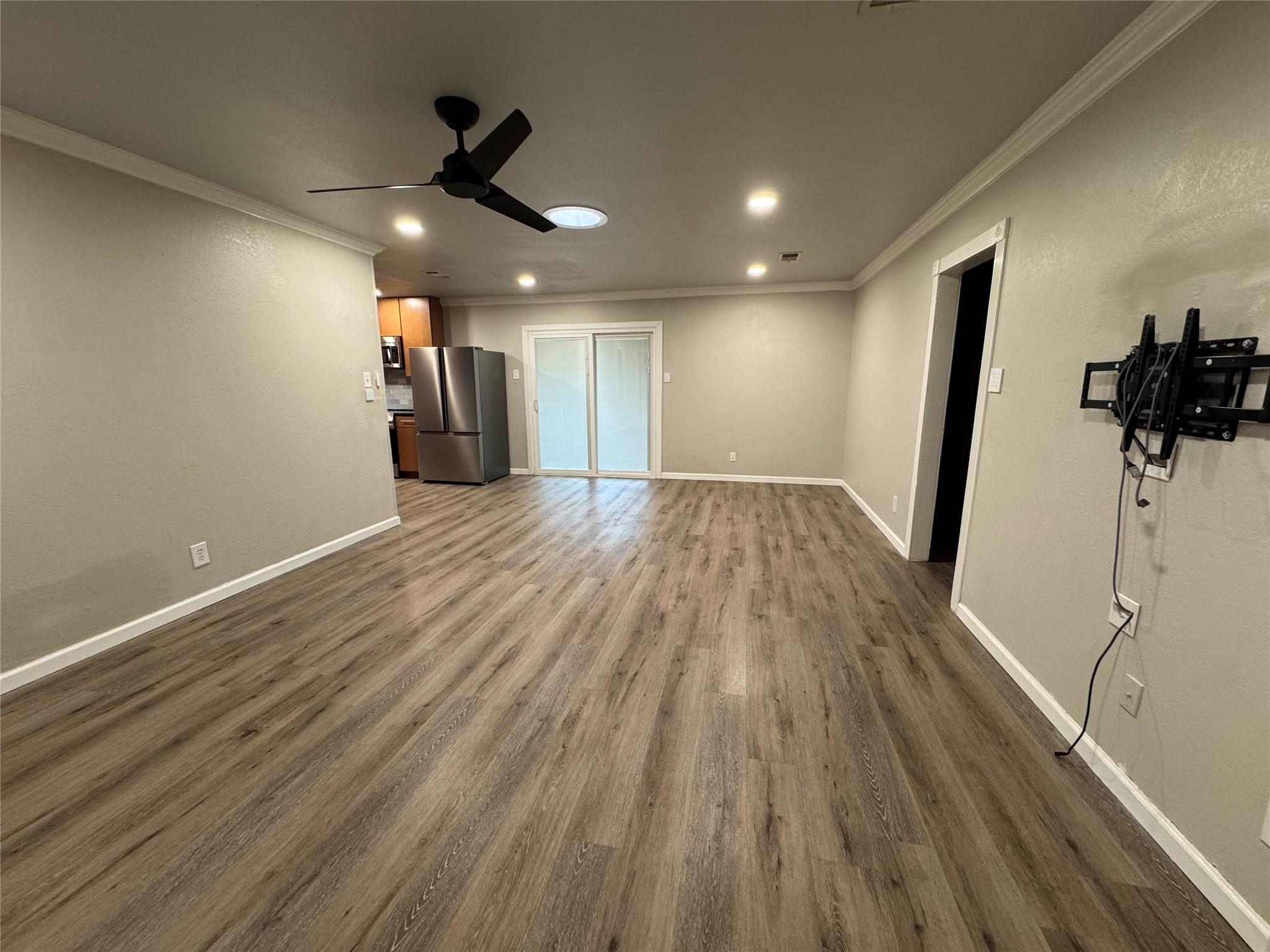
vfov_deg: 85.7
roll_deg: +0.3
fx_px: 514
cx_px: 635
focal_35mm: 14
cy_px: 476
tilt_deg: -11.0
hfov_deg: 102.1
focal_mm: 2.22
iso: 250
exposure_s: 1/60
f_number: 2.2
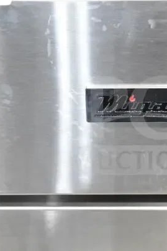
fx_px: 867
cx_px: 143
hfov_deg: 10.9
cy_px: 126
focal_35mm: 125
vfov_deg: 16.4
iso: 7200
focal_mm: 55
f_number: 5.6
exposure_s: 1/100
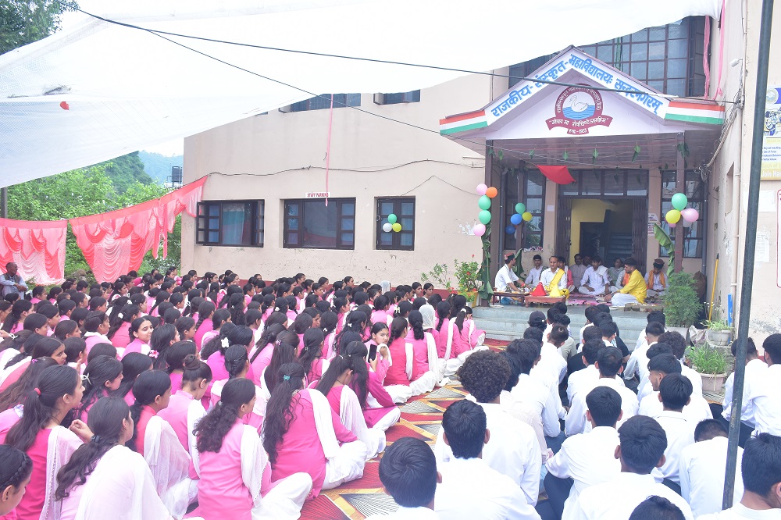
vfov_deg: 47.9
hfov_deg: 67.4
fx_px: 586
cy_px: 260
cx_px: 390
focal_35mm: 27
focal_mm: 18
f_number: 8
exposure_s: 1/100
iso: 250
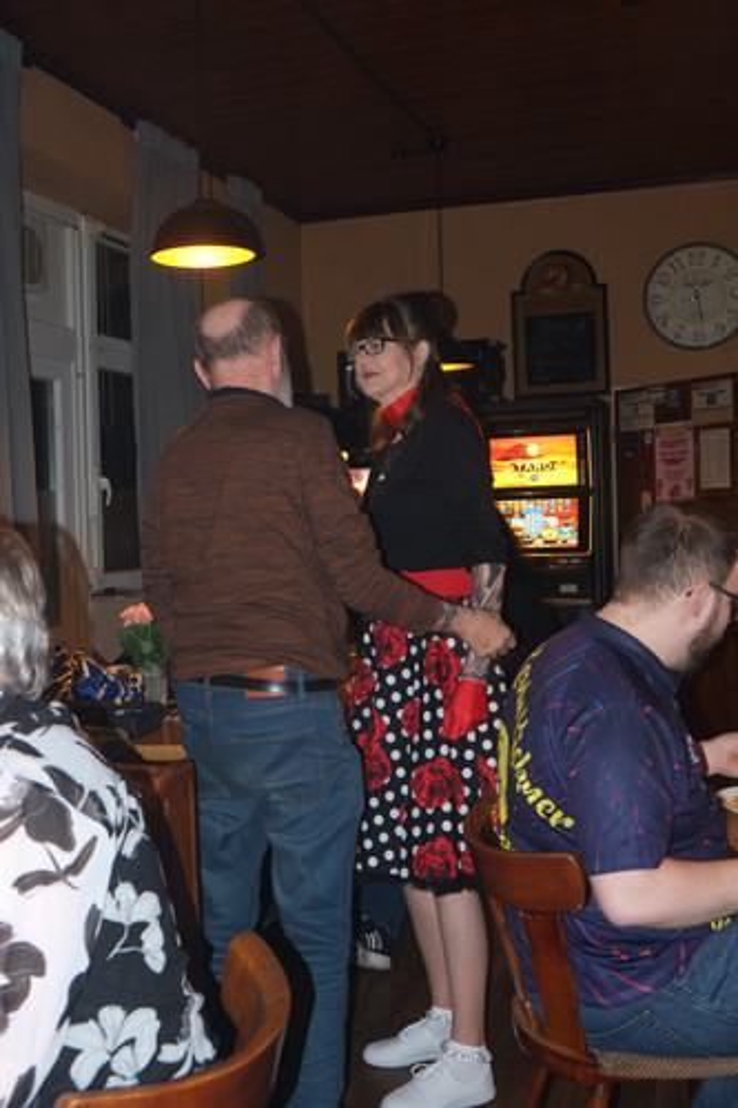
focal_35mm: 36
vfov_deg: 53.1
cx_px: 369
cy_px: 554
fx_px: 1108
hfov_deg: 36.8
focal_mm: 24.3
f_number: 5
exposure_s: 1/15
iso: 800
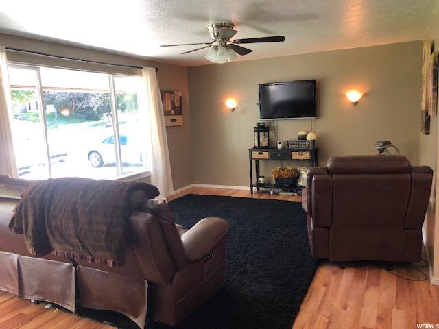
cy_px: 164
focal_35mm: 28
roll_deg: +2.0
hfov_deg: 63.4
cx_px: 220
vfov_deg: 49.7
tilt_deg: -8.4
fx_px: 355
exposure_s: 1/30
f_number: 1.8
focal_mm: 4
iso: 32
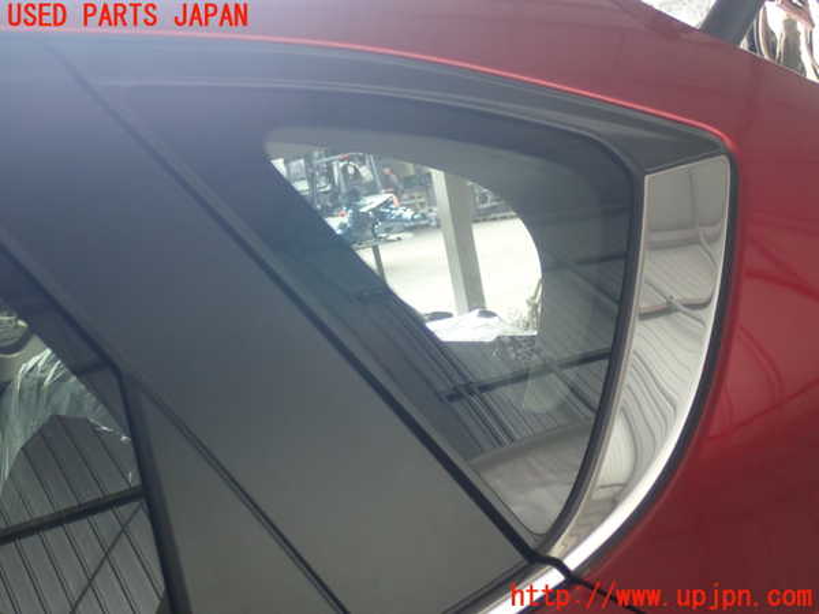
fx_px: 1088
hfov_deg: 41.2
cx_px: 410
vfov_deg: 31.5
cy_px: 307
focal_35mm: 46
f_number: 3.1
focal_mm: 8.41
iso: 200
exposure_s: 1/80
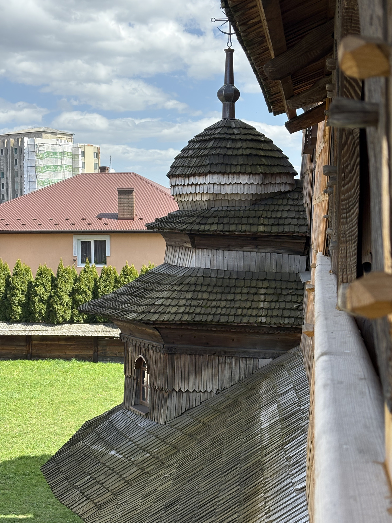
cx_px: 196
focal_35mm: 52
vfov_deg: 36.8
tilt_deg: -3.0
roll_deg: +0.0
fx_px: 785
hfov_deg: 28.0
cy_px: 262
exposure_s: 1/1422
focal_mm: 5.96
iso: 40
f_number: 1.6
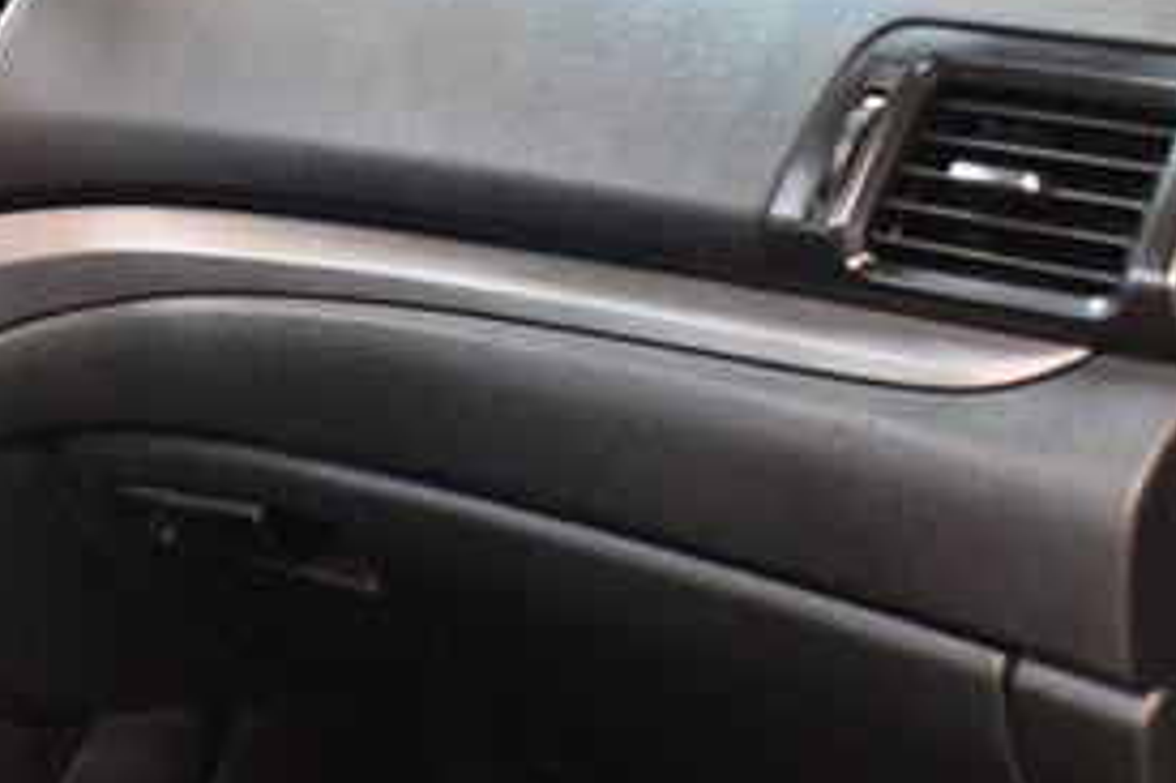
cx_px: 252
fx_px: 2579
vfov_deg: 17.2
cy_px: 543
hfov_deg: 25.3
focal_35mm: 79
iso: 7200
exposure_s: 1/60
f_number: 3.8
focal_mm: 23
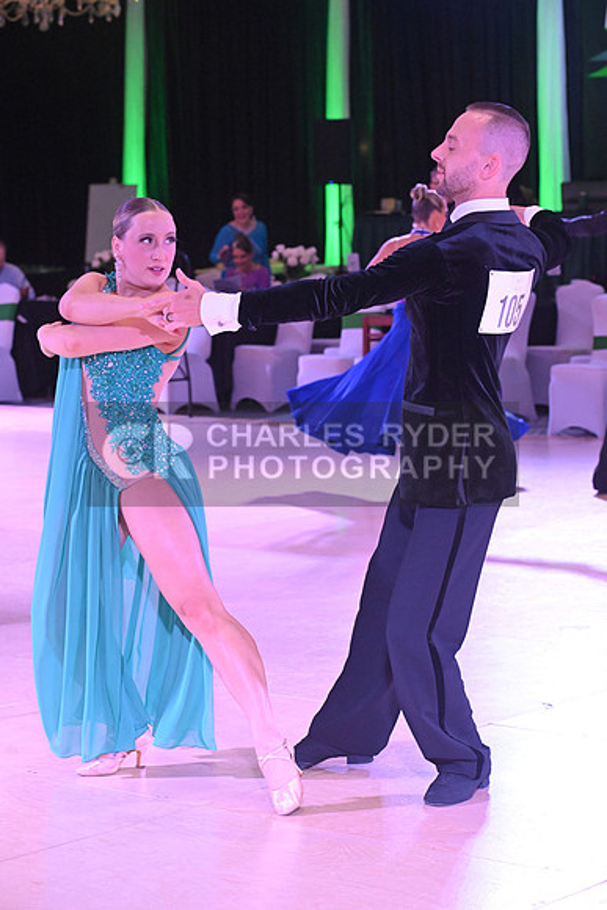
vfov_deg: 20.8
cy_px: 455
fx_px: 2477
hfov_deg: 14.0
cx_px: 304
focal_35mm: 98
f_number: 6.3
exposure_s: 1/320
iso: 5000
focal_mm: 98
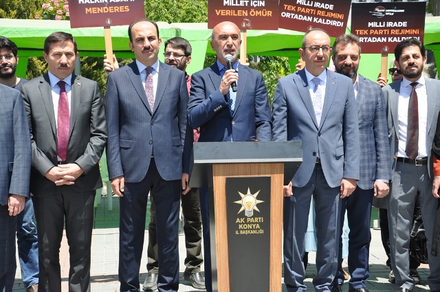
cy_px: 146
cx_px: 220
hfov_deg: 26.0
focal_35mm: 78
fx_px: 952
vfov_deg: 17.4
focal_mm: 52
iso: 200
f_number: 8
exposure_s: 1/250
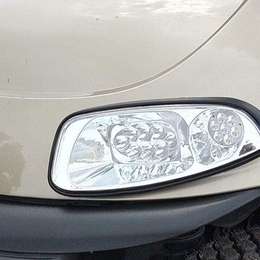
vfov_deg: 20.6
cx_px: 108
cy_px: 216
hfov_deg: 20.9
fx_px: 705
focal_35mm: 83
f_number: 1.8
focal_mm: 4.81
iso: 50
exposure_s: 1/407
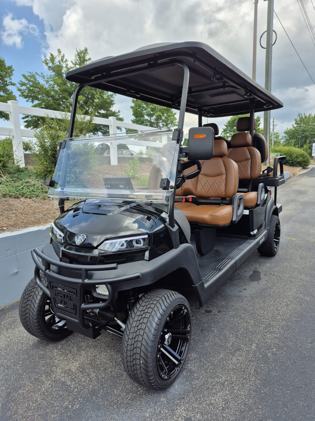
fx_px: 279
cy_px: 210
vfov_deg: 73.9
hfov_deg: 58.9
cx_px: 158
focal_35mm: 23
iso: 25
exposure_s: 1/1680
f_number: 1.8
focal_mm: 5.4
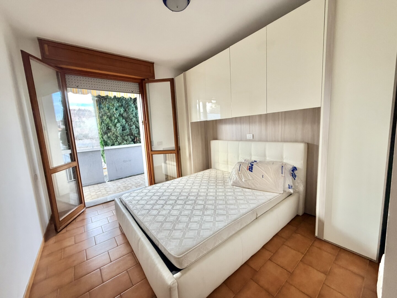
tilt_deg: -6.9
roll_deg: +2.5
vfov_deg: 85.7
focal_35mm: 14
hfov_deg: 102.1
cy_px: 149
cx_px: 198
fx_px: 161
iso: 320
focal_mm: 2.22
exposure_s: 1/109
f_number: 2.2
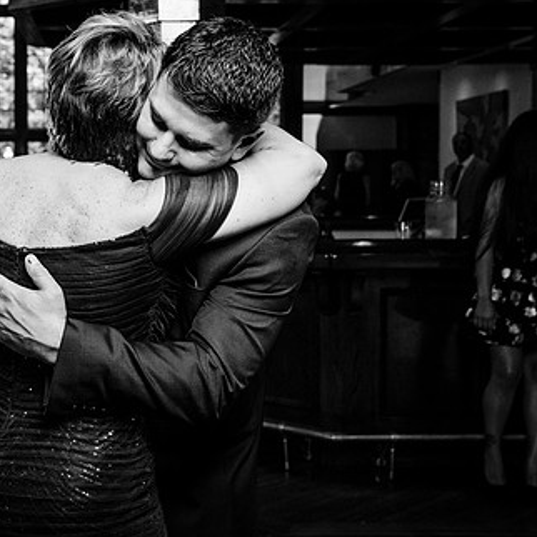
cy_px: 222
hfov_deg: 26.8
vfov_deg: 27.3
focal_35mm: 63
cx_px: 118
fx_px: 1106
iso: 2000
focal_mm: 39
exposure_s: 1/200
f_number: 5.6
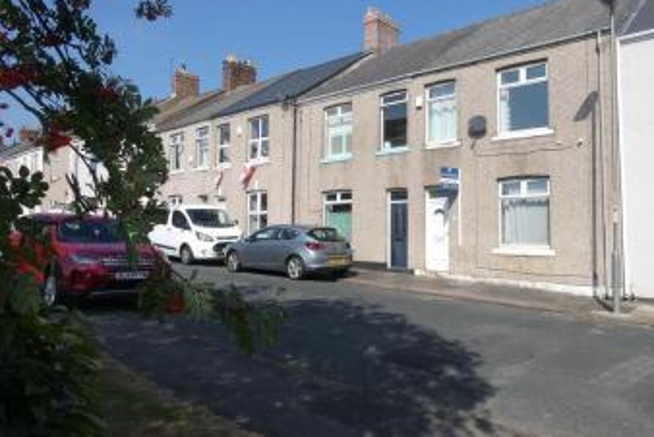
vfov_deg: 49.6
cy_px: 196
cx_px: 398
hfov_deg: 68.5
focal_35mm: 26
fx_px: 473
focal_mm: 3.6
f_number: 4
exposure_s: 1/800
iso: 80
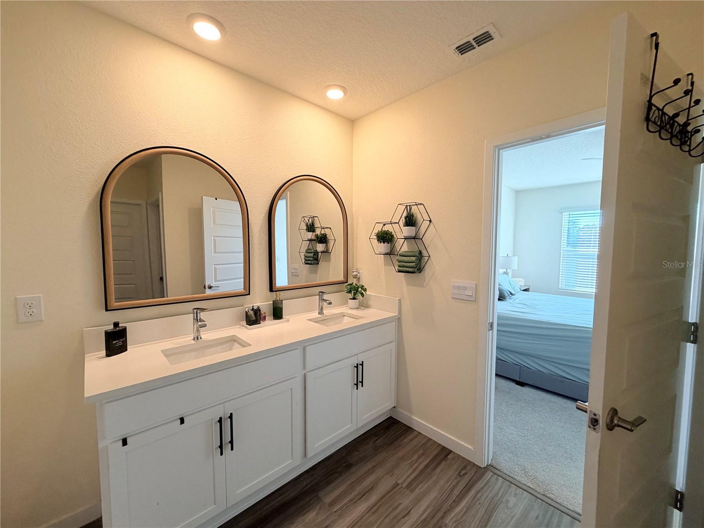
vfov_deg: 85.7
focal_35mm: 14
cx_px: 352
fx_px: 285
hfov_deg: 102.1
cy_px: 264
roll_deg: +0.0
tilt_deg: -4.0
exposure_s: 1/120
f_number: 2.2
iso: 160
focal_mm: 2.22
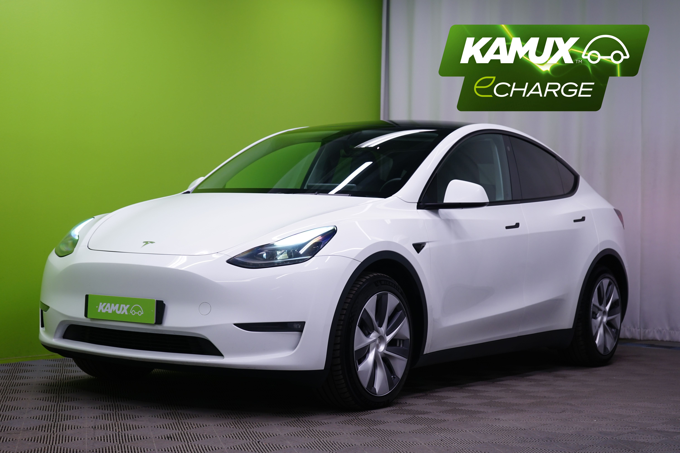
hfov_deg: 30.1
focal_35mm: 67
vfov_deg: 20.3
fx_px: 1265
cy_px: 226
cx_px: 340
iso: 400
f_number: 5.6
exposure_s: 1/20
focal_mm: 67
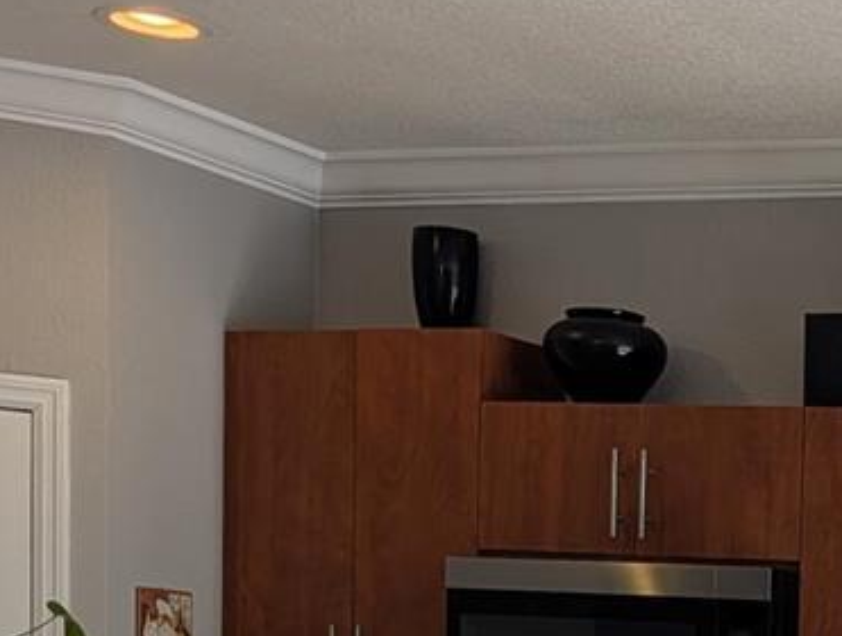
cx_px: 1187
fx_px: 2511
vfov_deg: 13.1
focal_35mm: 103
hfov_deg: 17.5
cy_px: 1115
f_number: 1.68
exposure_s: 1/190
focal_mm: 6.9
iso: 18
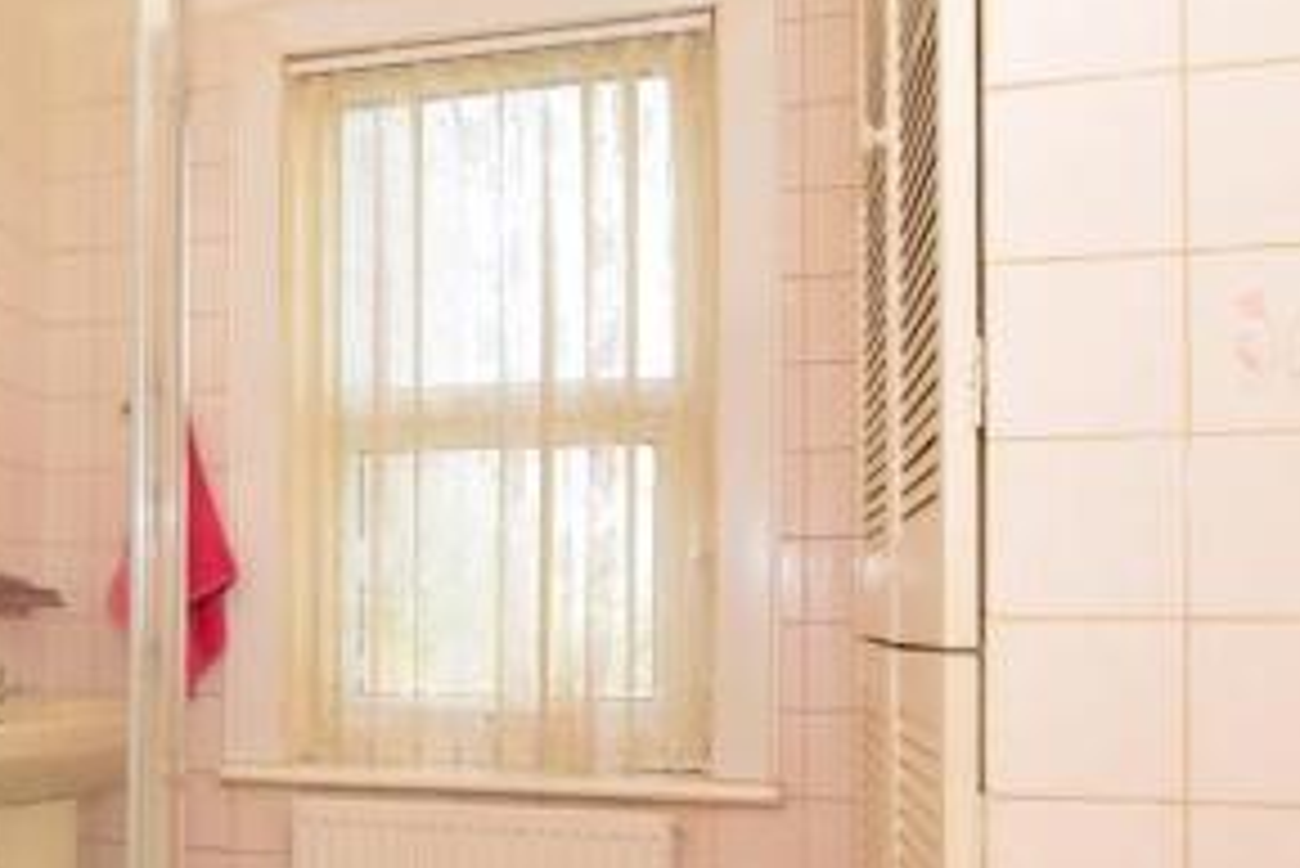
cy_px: 605
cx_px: 292
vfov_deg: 38.3
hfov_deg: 52.8
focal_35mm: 34
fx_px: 1228
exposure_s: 1/80
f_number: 8
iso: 400
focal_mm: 10
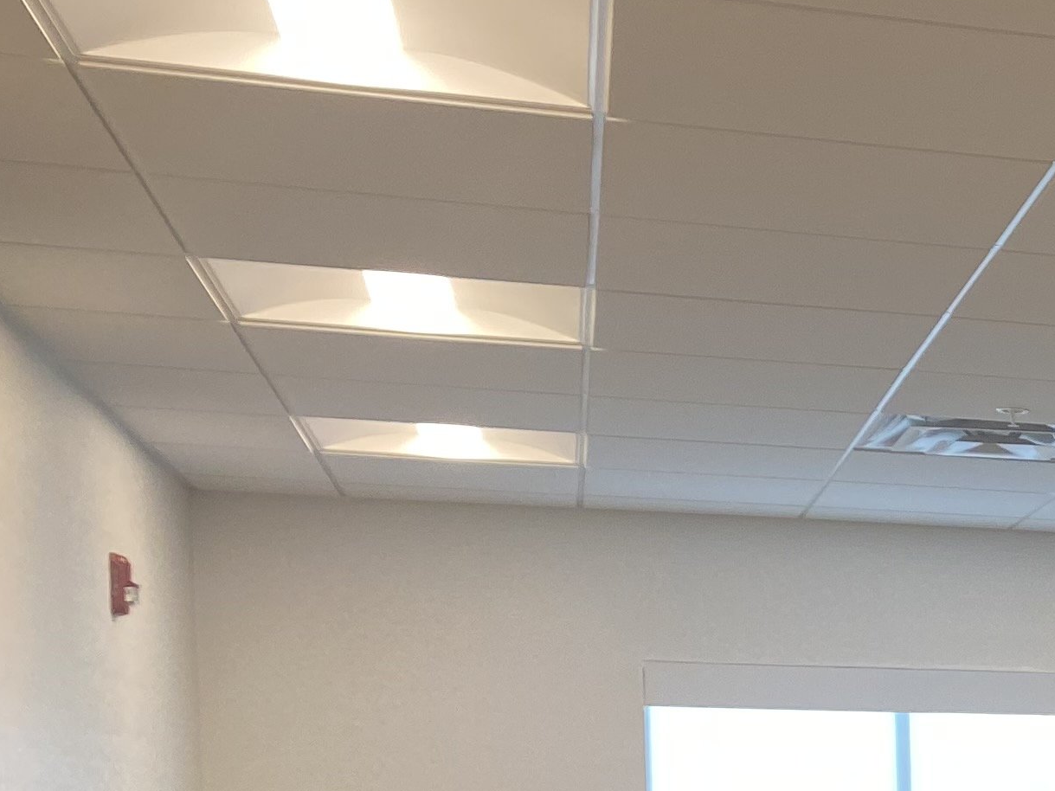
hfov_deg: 19.0
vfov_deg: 16.1
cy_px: 1079
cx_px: 1736
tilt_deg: -4.8
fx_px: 2621
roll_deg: -0.3
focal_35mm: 86
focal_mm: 4.25
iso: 100
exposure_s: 1/120
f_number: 1.8
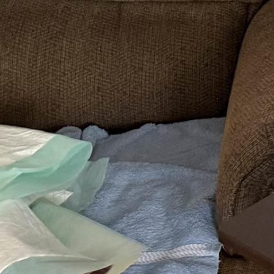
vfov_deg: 11.9
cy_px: -322
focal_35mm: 126
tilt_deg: -6.3
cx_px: 728
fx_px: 1128
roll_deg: -1.1
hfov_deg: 10.9
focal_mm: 6.76
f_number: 1.78
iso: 320
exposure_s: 1/60
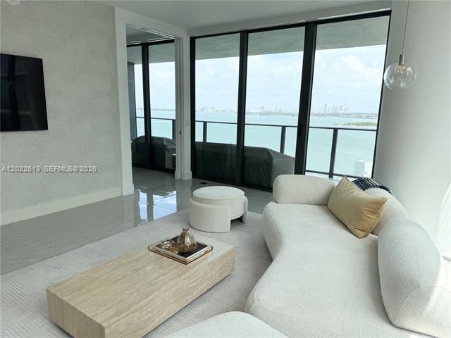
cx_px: 226
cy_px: 169
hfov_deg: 71.6
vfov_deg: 56.8
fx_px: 313
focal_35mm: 24
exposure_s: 1/4049
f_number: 1.78
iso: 80
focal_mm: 6.76
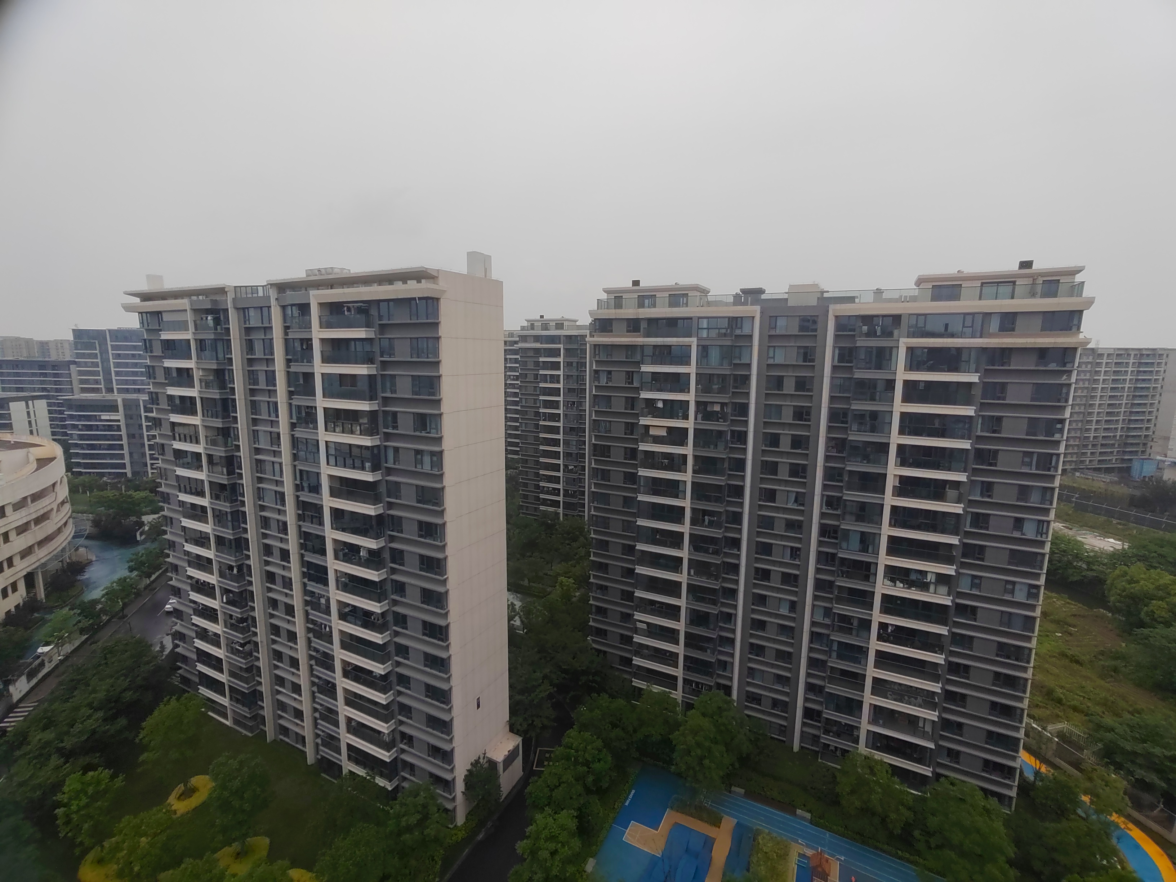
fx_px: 544
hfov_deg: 94.5
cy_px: 441
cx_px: 588
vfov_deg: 78.1
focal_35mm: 16
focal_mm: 1.68
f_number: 2.2
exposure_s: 1/968
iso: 100
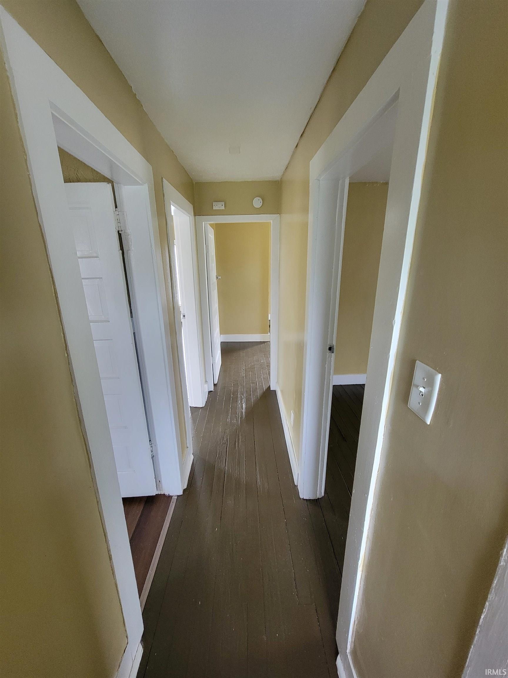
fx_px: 254
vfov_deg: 106.2
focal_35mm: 13
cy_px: 339
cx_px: 254
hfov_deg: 89.9
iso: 400
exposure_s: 1/60
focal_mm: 2.2
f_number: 2.2
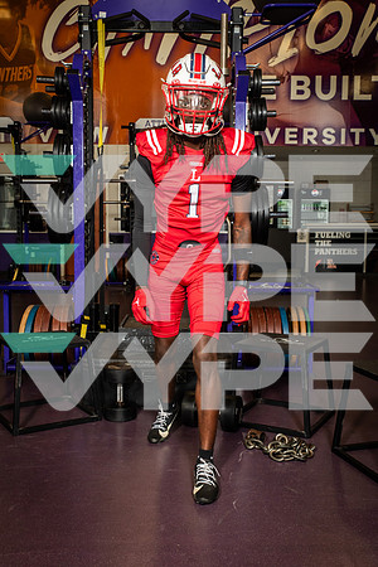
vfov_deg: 50.7
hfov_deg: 35.1
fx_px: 598
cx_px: 189
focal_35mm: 38
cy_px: 284
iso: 800
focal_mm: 38
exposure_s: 1/250
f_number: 7.1
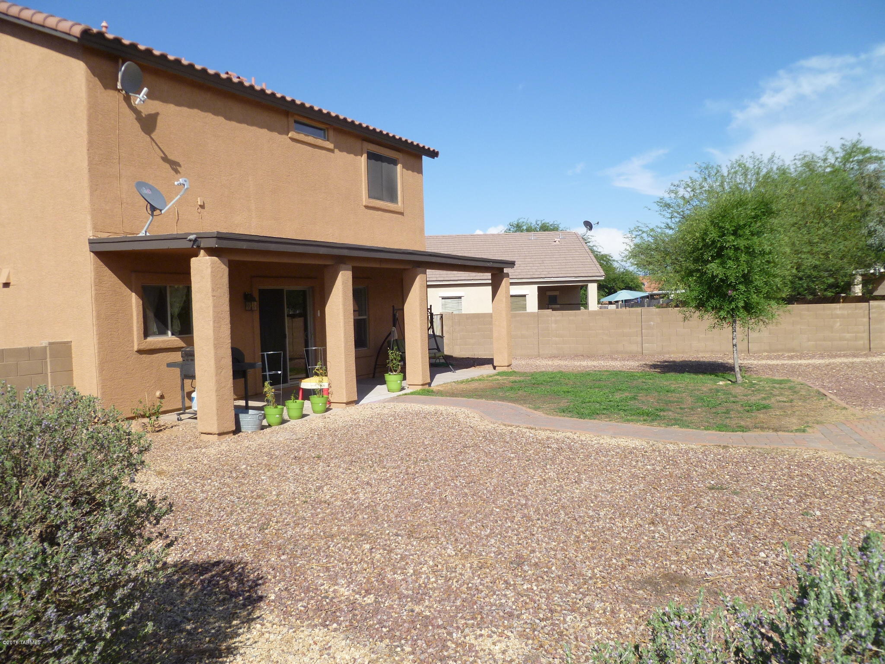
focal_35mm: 28
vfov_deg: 49.7
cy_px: 332
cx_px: 442
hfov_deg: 63.4
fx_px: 716
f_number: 10
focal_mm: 5
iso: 100
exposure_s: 1/160
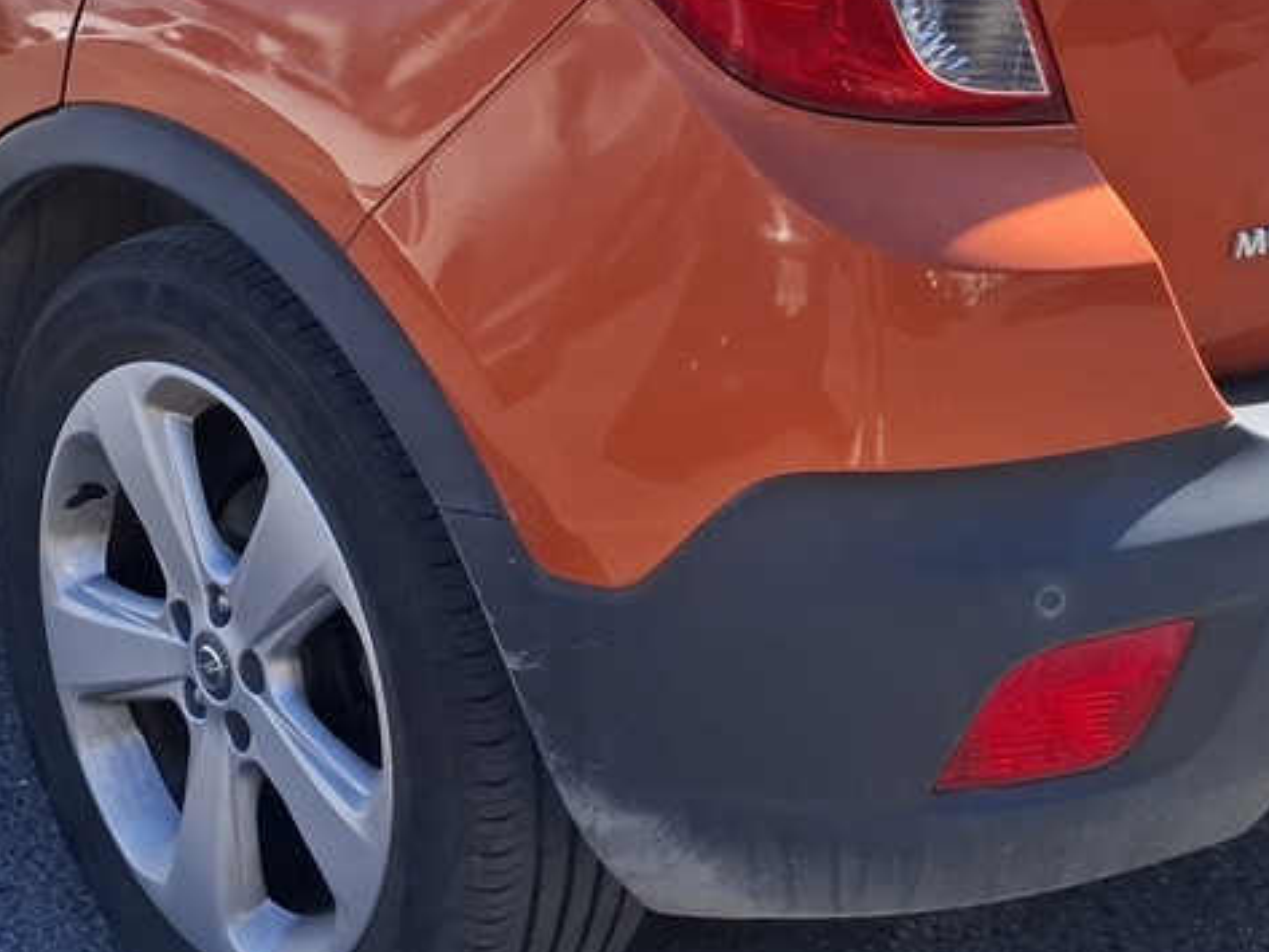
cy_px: 145
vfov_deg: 20.7
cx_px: 593
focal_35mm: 70
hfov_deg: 27.8
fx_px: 2567
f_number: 1.8
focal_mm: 5.54
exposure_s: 1/1335
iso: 50
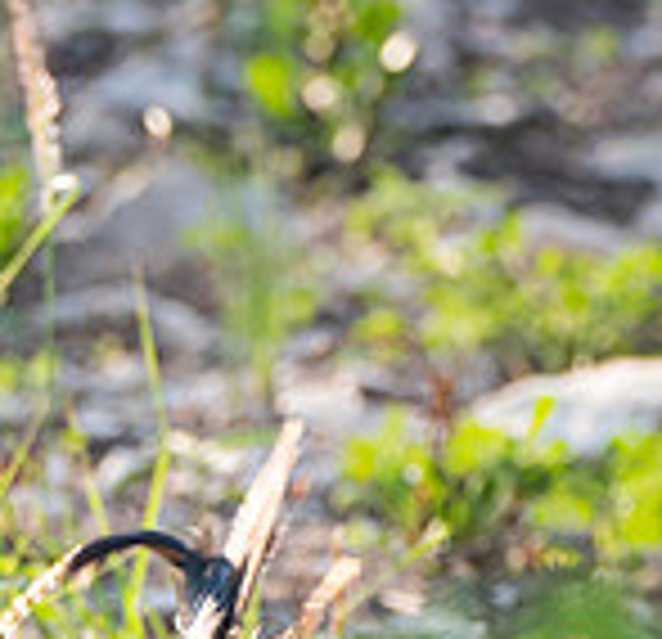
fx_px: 22335
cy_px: 792
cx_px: -158
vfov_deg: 1.6
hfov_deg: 1.7
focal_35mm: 1050
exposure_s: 1/320
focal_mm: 138
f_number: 4.5
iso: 200
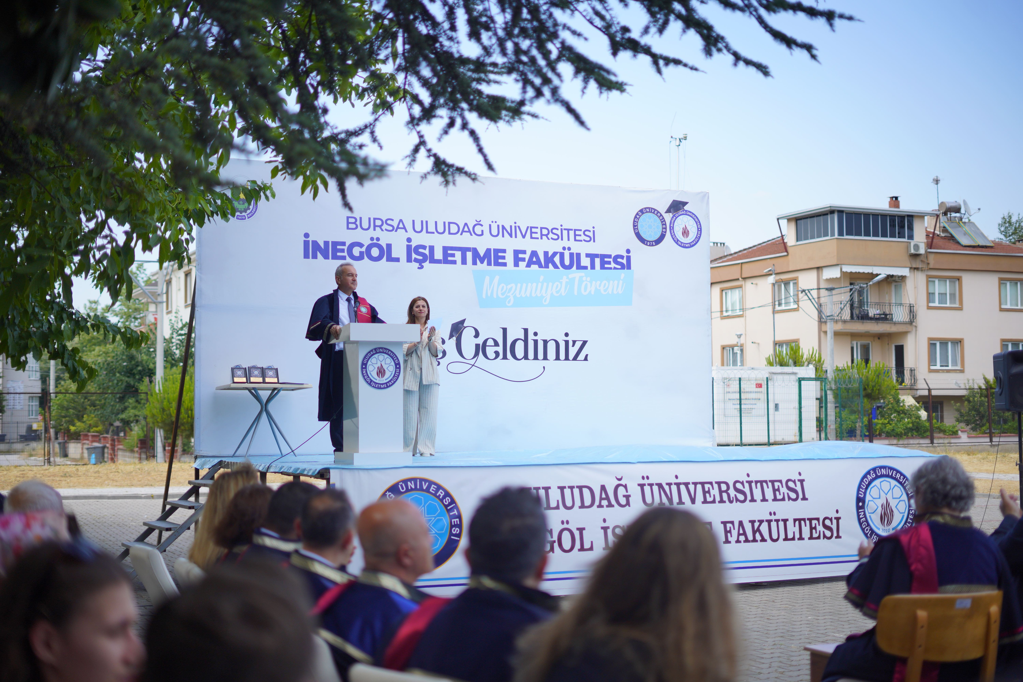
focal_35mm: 50
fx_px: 1421
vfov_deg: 27.0
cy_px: 341
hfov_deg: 39.6
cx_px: 512
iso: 100
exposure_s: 1/1600
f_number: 1.8
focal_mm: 50
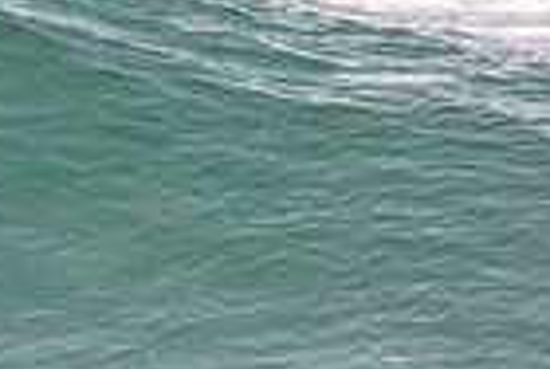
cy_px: 404
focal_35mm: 3959
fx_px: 60613
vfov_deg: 0.3
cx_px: -489
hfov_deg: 0.5
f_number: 11
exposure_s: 1/1600
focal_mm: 800
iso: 5600
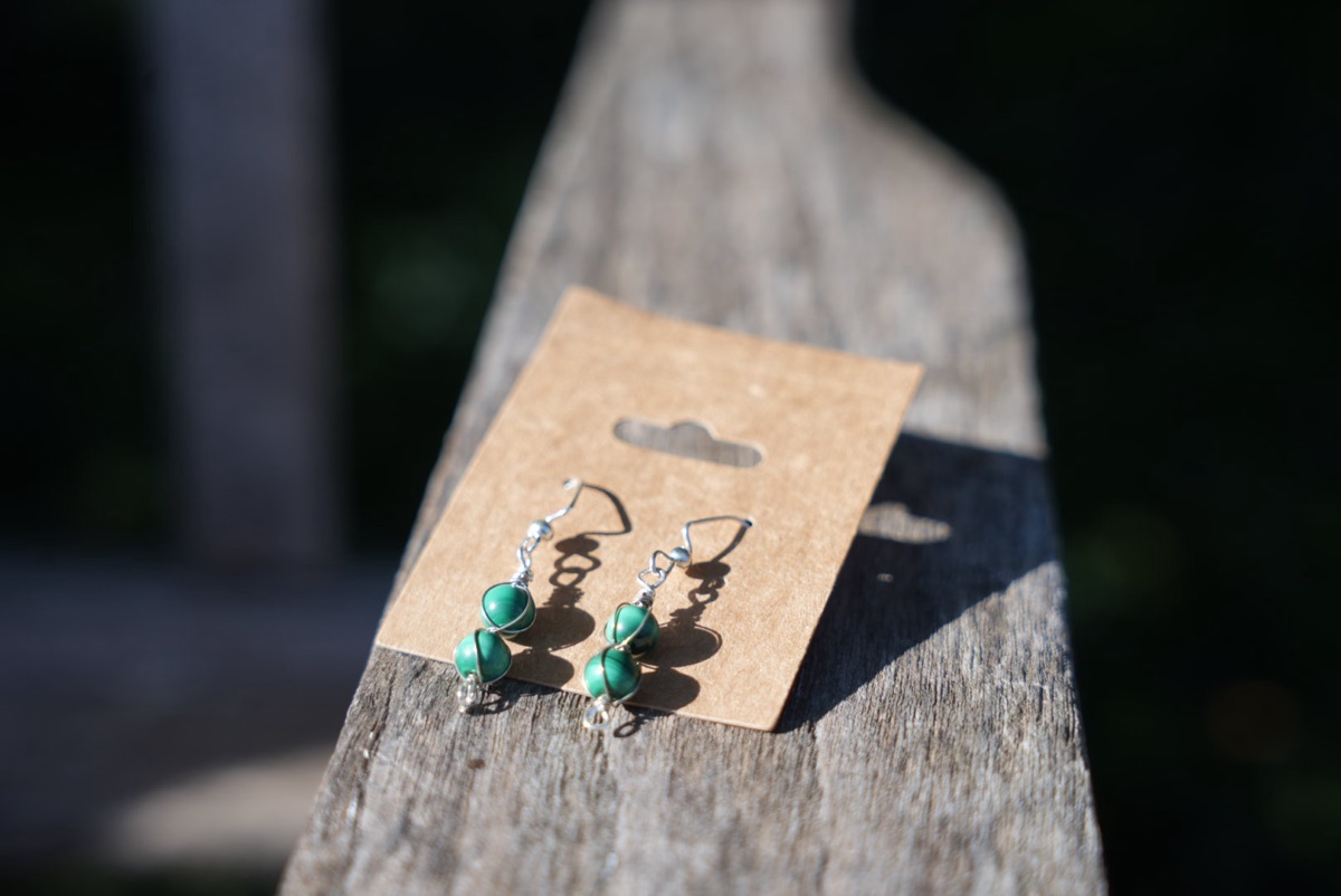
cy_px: 448
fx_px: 2229
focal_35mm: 60
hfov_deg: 33.5
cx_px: 670
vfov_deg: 22.7
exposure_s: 1/320
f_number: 4.5
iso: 100
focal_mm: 59.8
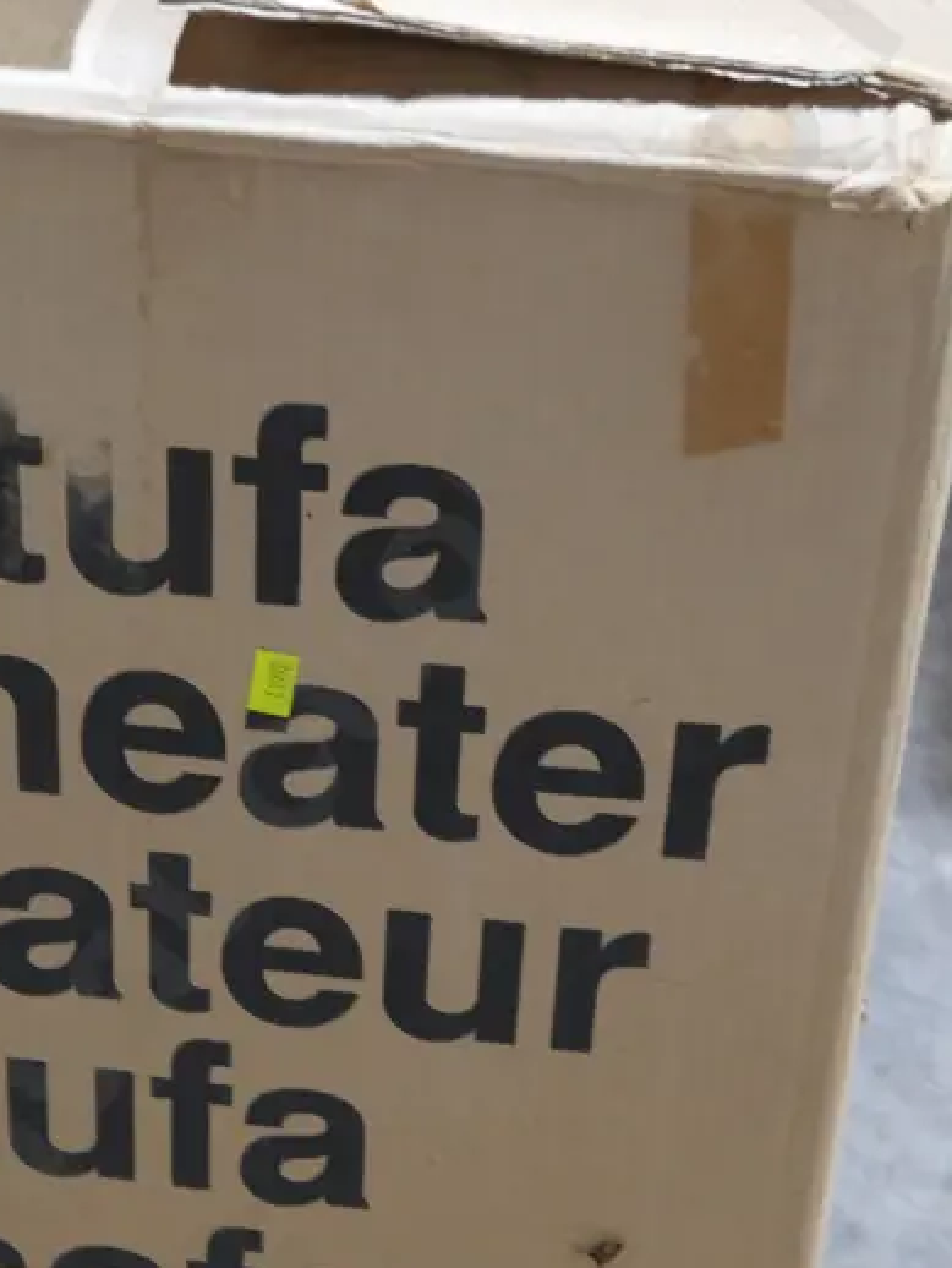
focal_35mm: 83
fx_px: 3041
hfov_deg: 17.7
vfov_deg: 23.4
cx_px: 217
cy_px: 862
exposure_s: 1/60
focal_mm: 21
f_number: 4.6
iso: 640
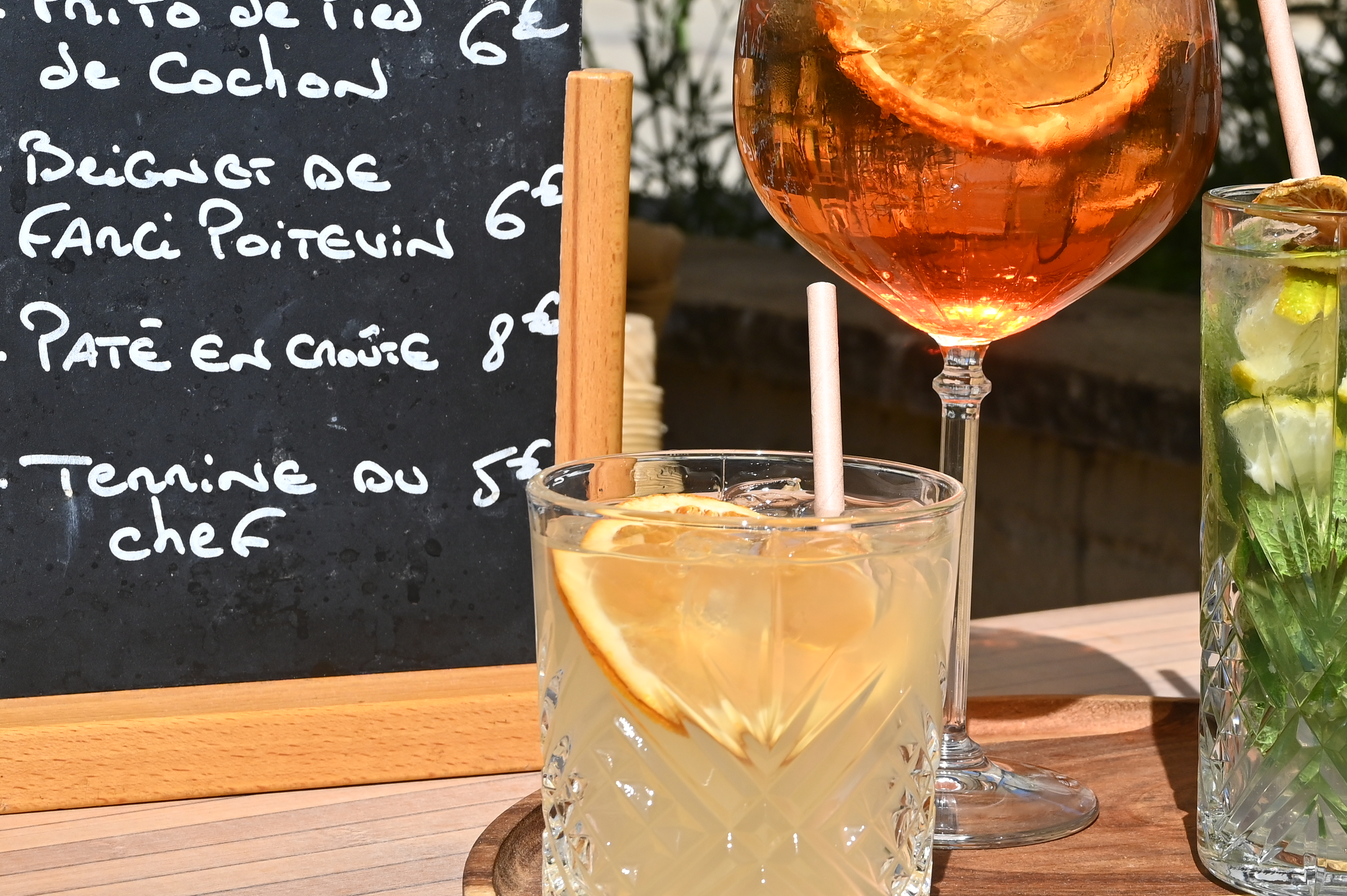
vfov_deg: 16.6
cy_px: 306
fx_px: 3066
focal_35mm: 82
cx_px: 976
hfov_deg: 24.6
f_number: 10
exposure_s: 1/640
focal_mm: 41
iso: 250
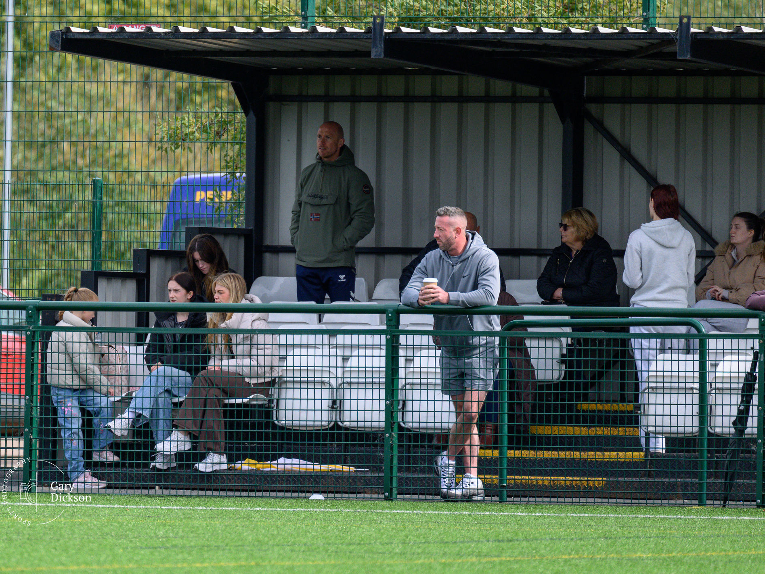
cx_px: 203
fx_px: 12927
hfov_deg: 3.4
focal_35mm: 585
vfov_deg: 2.5
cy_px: 273
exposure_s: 1/2000
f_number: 5.6
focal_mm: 400
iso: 1250
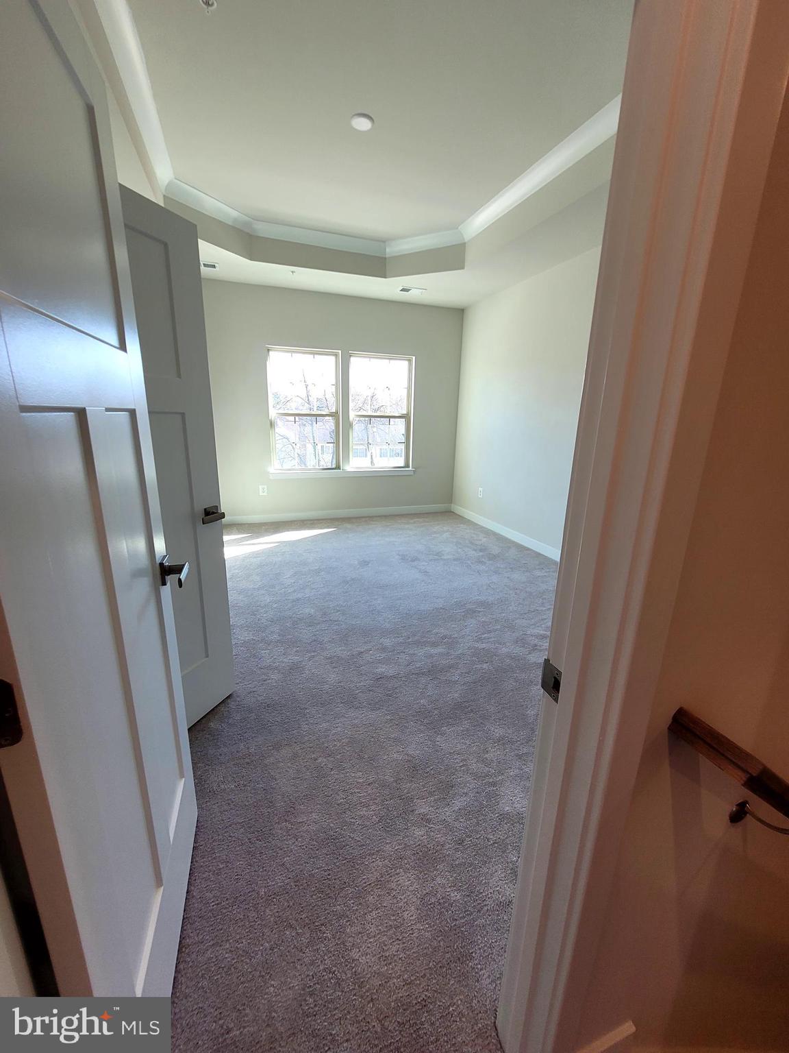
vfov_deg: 106.2
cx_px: 394
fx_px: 395
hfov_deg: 89.9
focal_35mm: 13
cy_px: 526
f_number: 2.2
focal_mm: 1.74
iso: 50
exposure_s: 1/60
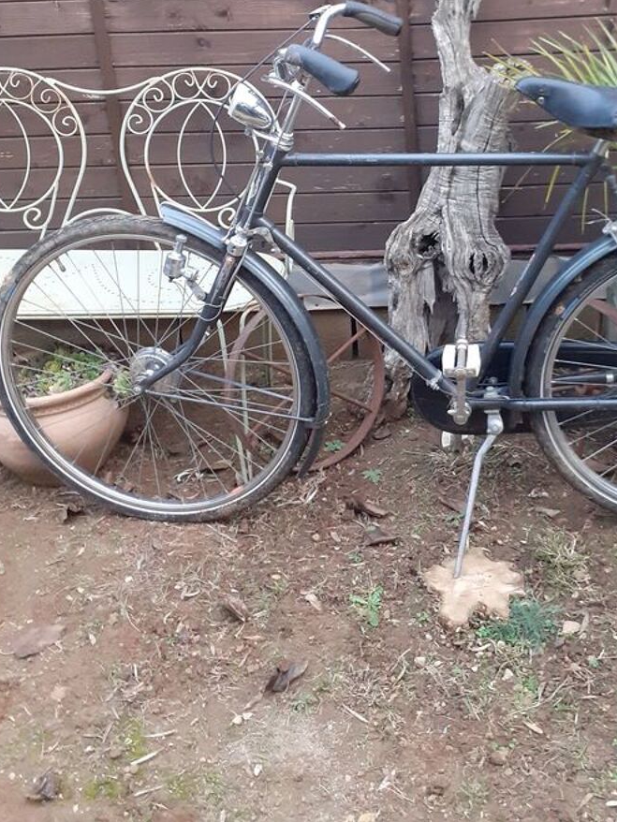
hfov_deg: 34.6
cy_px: 199
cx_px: 443
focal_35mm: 41
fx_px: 974
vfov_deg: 44.2
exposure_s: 1/50
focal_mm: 3.6
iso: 200
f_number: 1.9
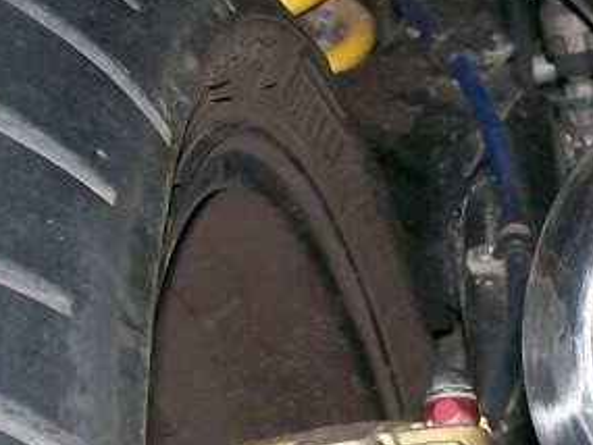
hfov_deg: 14.7
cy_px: 418
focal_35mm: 129
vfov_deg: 11.4
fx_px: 2211
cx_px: 742
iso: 80
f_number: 2.7
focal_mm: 6
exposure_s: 1/64
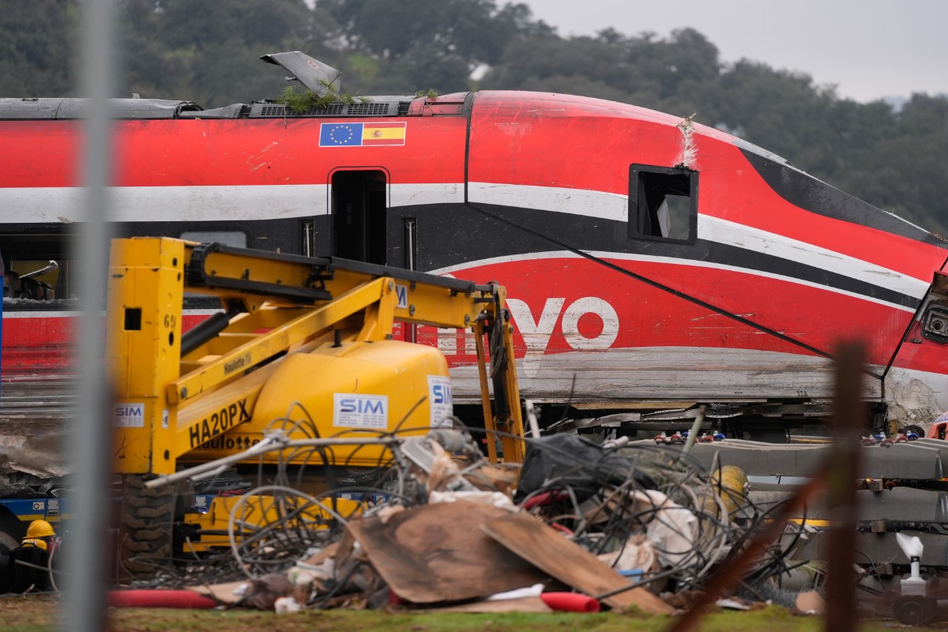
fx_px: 5266
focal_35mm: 200
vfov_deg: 6.9
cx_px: 474
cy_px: 316
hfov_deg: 10.3
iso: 400
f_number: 2.8
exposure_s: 1/800
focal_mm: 200
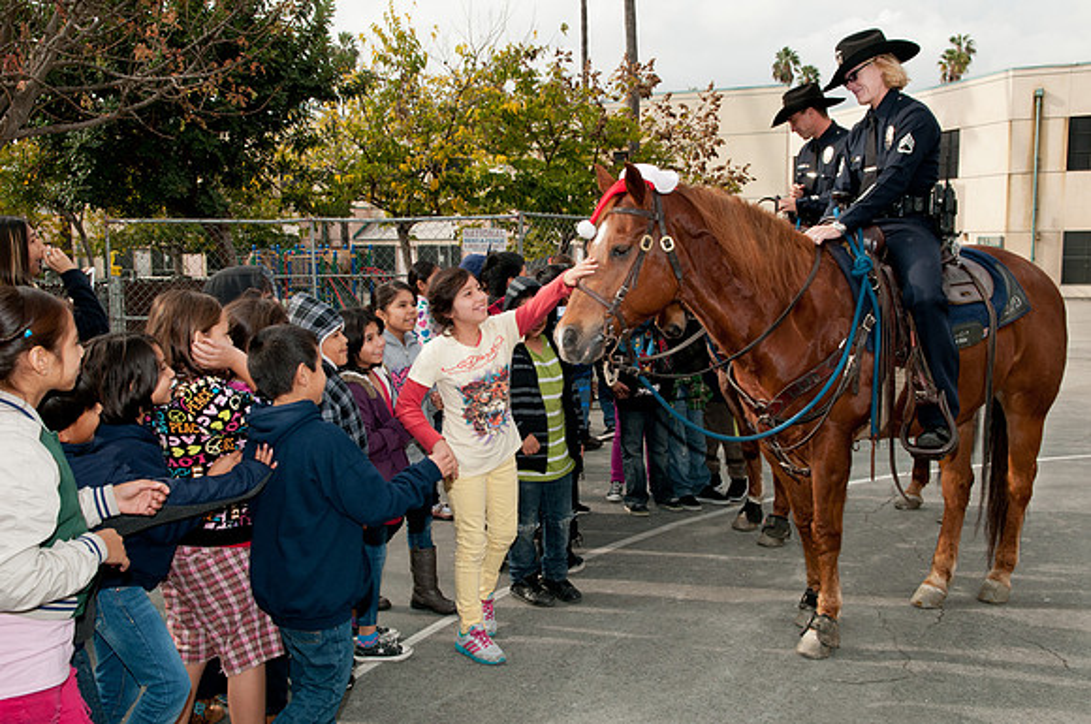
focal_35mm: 34
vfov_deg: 38.3
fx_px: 1044
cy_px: 362
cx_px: 546
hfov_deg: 55.2
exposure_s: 1/320
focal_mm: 23
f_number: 10
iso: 320
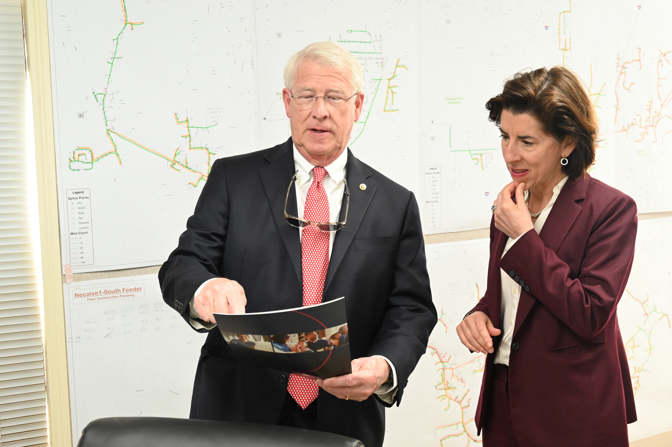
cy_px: 224
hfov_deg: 42.8
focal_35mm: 46
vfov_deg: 29.2
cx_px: 336
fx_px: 858
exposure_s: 1/125
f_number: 6.3
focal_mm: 46
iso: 5000
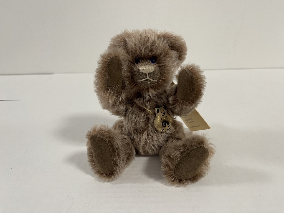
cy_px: 106
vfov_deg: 54.9
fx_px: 205
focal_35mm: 25
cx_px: 142
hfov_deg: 69.4
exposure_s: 1/69
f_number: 1.6
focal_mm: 5.1
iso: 125
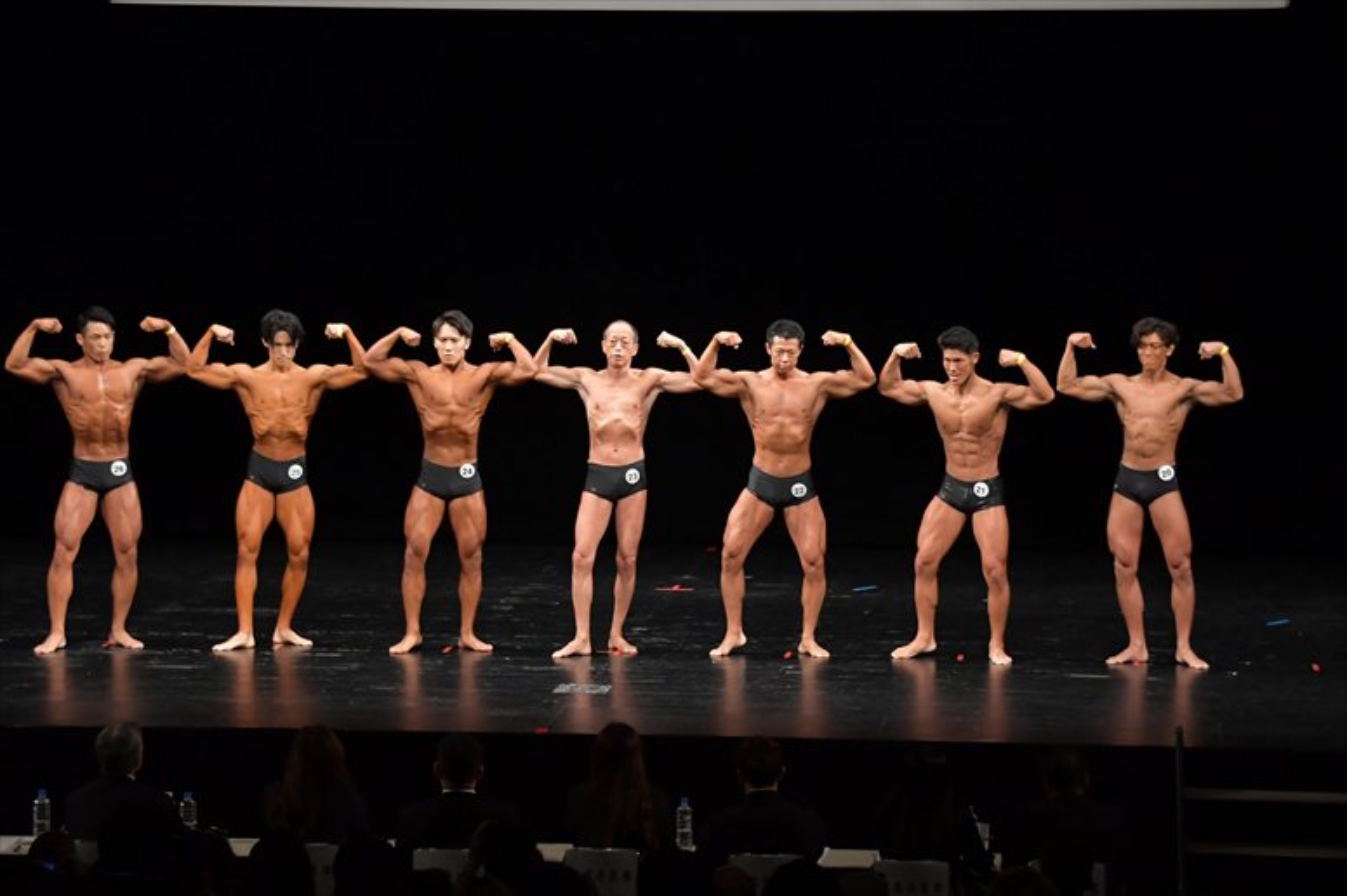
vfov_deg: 11.7
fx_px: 4376
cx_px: 674
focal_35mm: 117
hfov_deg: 17.5
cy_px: 448
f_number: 5.6
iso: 3200
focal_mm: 78
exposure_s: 1/400
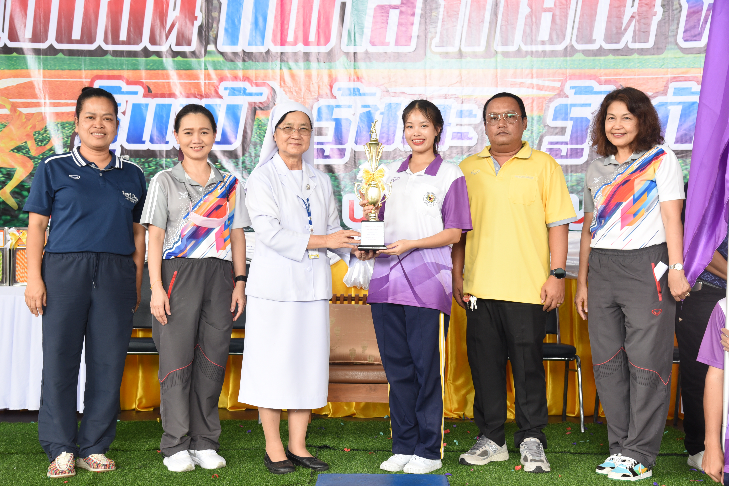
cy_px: 243
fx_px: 1053
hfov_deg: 38.2
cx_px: 364
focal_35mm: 52
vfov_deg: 26.0
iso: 1100
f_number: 4
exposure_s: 1/60
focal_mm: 52
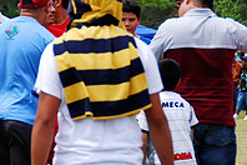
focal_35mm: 417
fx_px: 2864
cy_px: 88
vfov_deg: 3.3
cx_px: -76
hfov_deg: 4.9
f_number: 5.3
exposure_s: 1/320
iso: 100
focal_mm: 95
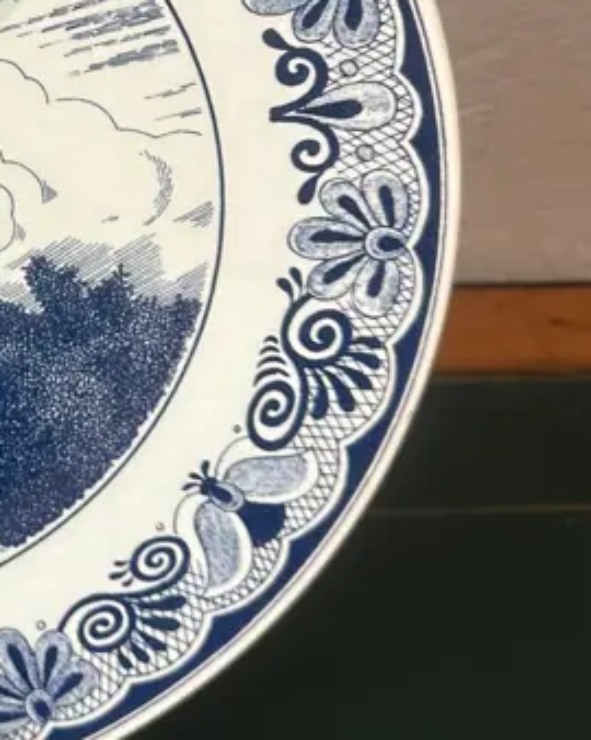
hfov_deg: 19.7
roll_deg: -2.8
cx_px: -190
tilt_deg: -40.0
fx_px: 1554
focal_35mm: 71
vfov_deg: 26.5
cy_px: 215
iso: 160
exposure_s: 1/50
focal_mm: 6.86
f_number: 1.78
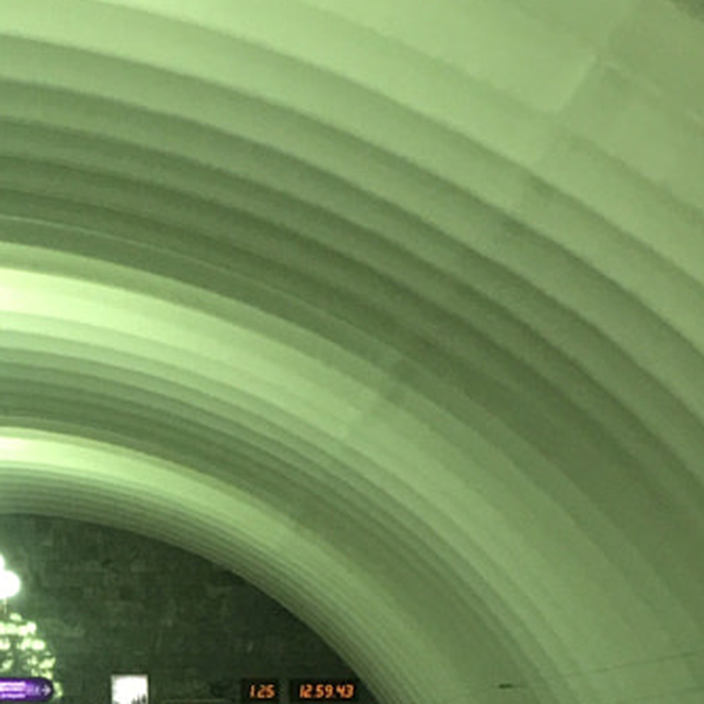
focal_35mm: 123
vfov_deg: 14.0
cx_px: -123
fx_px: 2830
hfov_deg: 13.8
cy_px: 664
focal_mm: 4.15
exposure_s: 1/17
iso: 40
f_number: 2.2
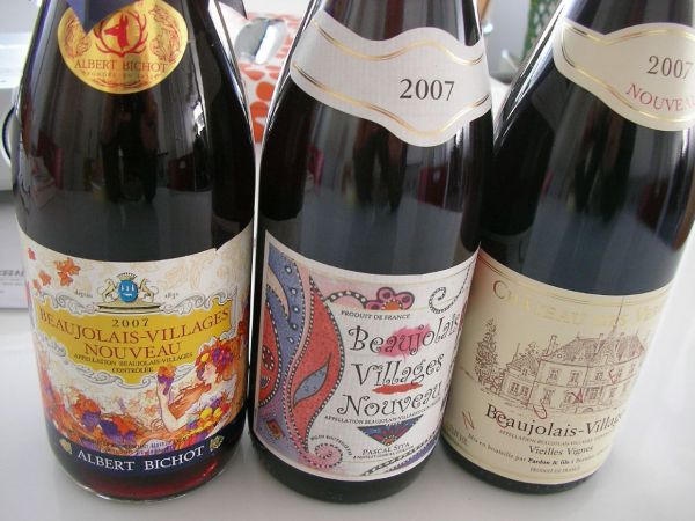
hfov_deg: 50.1
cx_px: 348
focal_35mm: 37
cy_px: 260
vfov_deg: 38.7
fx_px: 743
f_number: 2.8
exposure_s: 1/8.2
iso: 100
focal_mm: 5.7
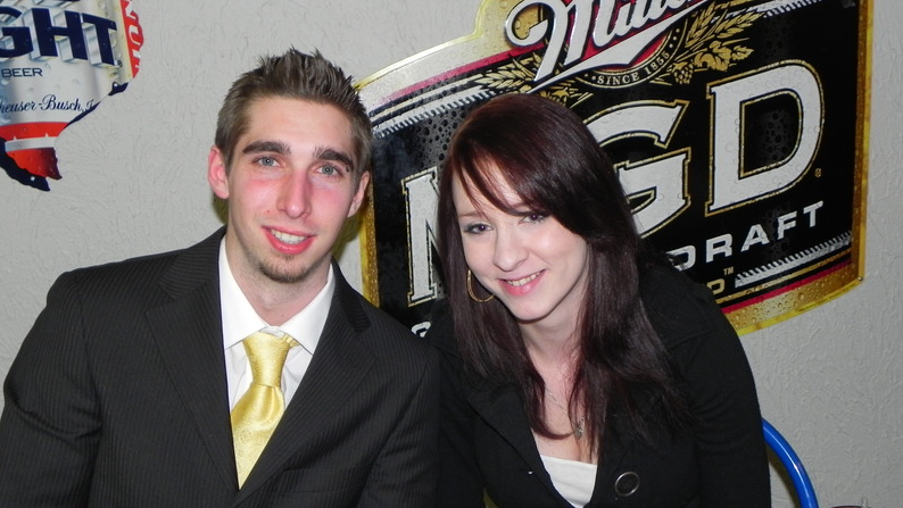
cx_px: 453
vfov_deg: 26.5
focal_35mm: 45
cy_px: 288
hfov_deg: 45.5
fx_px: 1078
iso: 200
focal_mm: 7.3
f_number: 3.2
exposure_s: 1/30
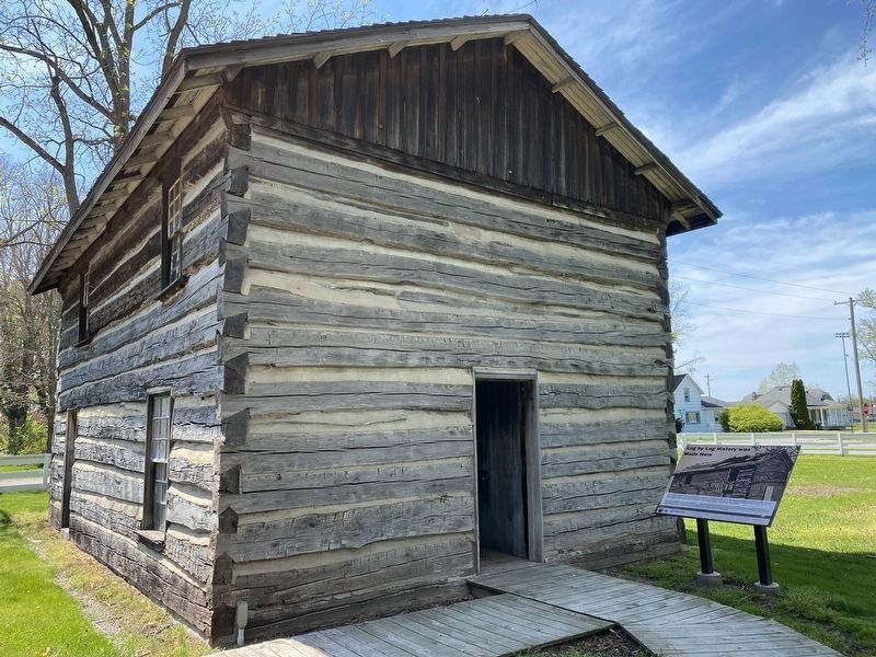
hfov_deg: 67.3
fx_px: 658
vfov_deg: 53.1
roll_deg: +1.1
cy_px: 328
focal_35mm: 26
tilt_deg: +8.6
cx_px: 438
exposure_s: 1/1072
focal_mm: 4.25
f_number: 1.8
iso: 32
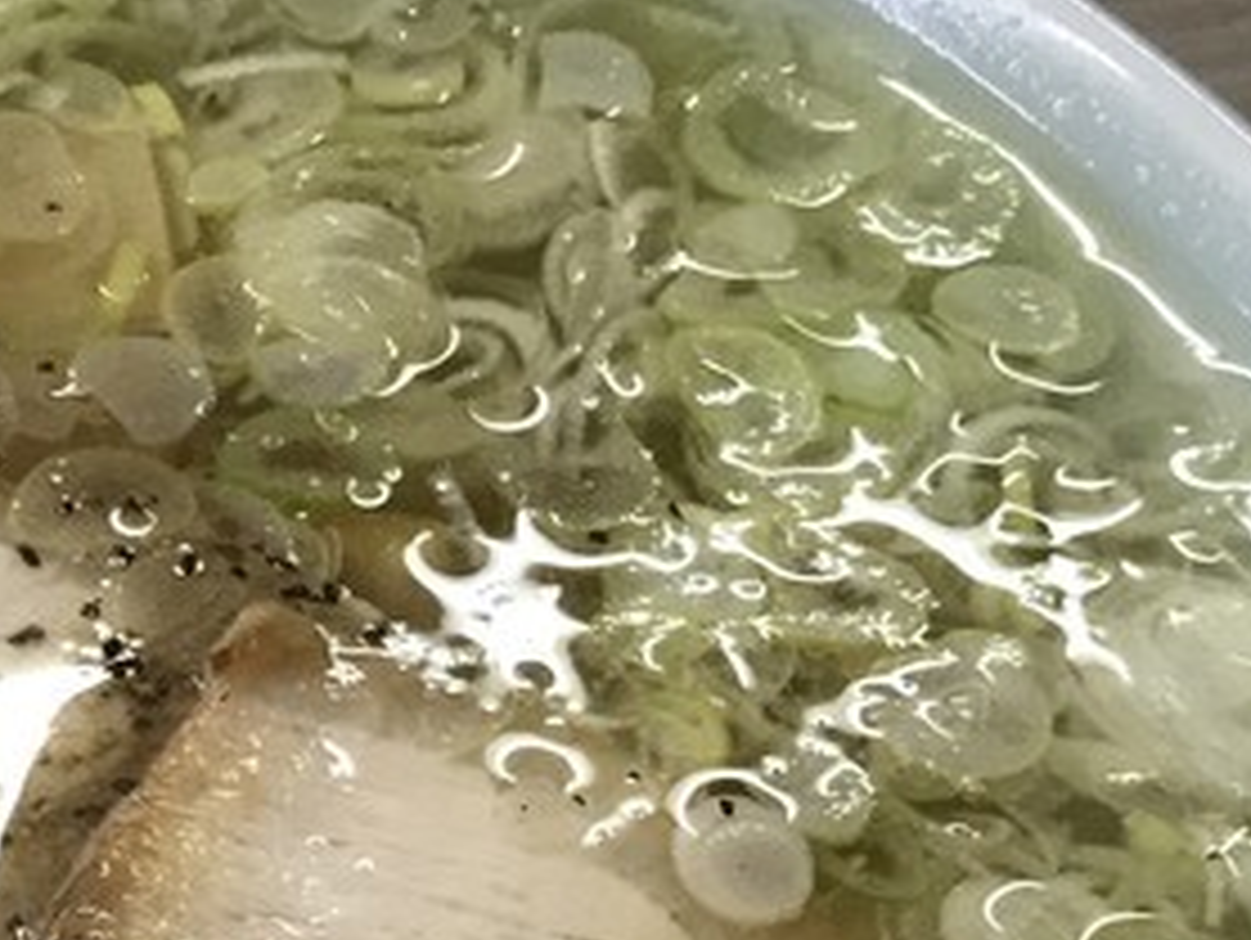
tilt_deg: -58.3
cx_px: -310
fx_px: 3726
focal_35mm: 103
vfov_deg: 13.8
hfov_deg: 18.0
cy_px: 1214
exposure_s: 1/20
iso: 40
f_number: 1.8
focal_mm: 3.99
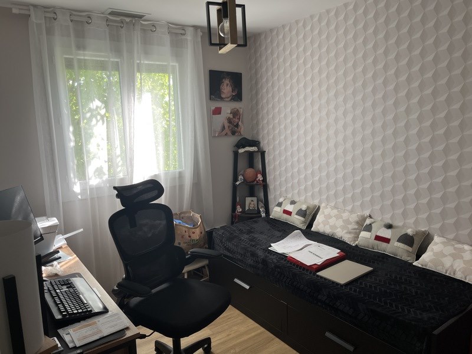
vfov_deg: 53.1
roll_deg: +2.5
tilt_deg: -8.0
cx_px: 236
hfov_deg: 67.3
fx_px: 355
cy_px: 177
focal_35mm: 26
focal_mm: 5.1
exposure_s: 1/100
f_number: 1.6
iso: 100
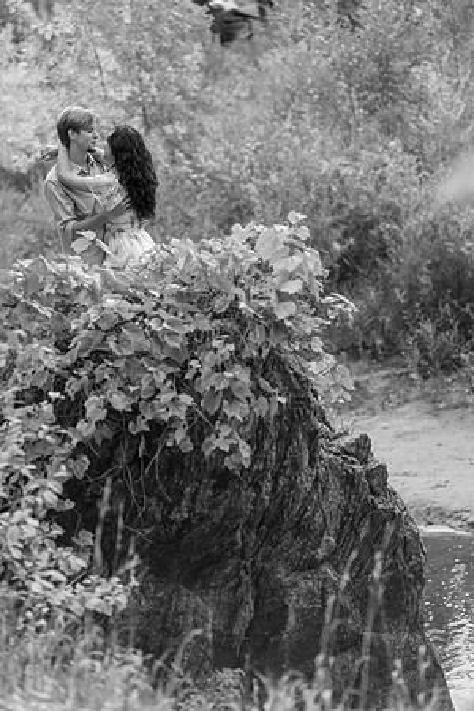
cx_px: 237
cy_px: 356
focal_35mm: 85
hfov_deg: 16.1
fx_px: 1679
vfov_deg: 23.9
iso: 640
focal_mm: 85
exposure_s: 1/160
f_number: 2.5
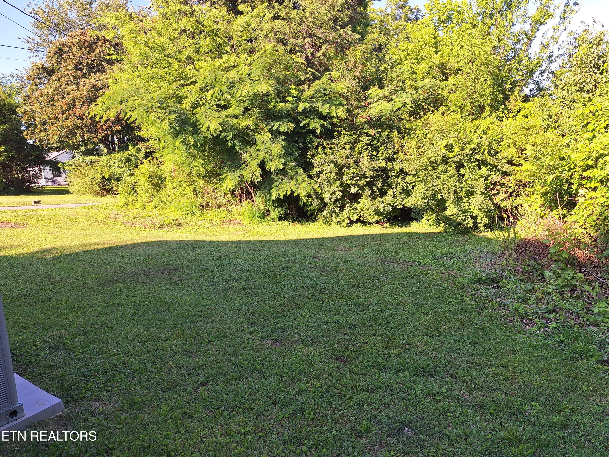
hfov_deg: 73.9
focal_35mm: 23
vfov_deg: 58.9
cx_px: 304
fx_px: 405
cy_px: 228
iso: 40
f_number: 1.8
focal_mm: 5.54
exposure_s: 1/625
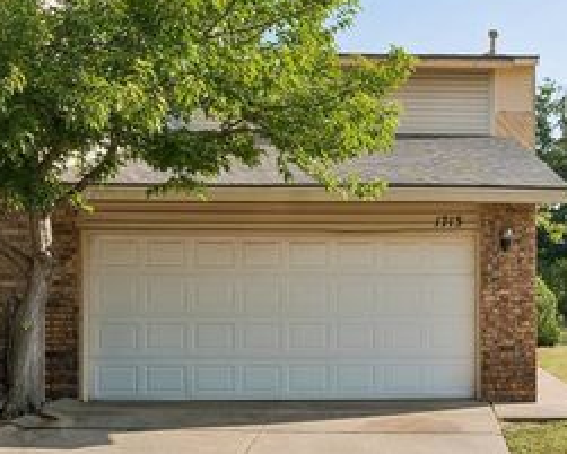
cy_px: 308
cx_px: 348
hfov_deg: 33.4
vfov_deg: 27.0
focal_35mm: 56
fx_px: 940
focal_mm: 30
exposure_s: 1/160
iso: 200
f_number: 8
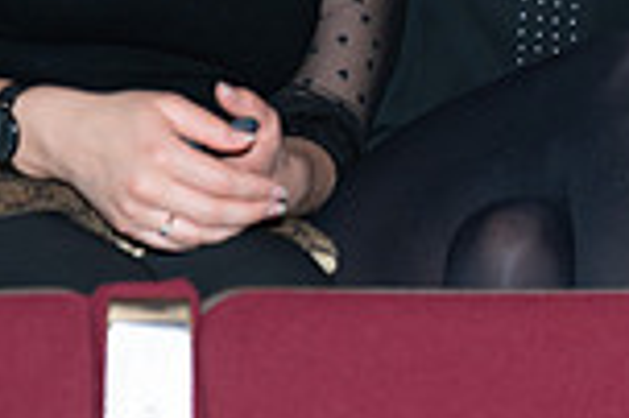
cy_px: -304
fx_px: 3473
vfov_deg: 6.7
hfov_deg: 10.3
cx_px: 501
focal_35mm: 199
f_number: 2.8
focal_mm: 52
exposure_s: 1/60
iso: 640
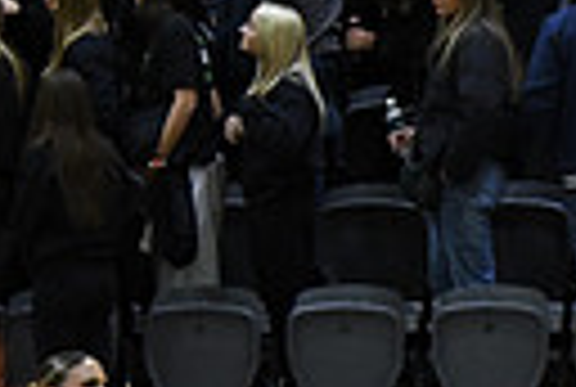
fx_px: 7618
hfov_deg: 4.3
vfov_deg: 2.9
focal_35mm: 475
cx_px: 1296
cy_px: 808
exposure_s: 1/500
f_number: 4
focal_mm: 70
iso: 4000
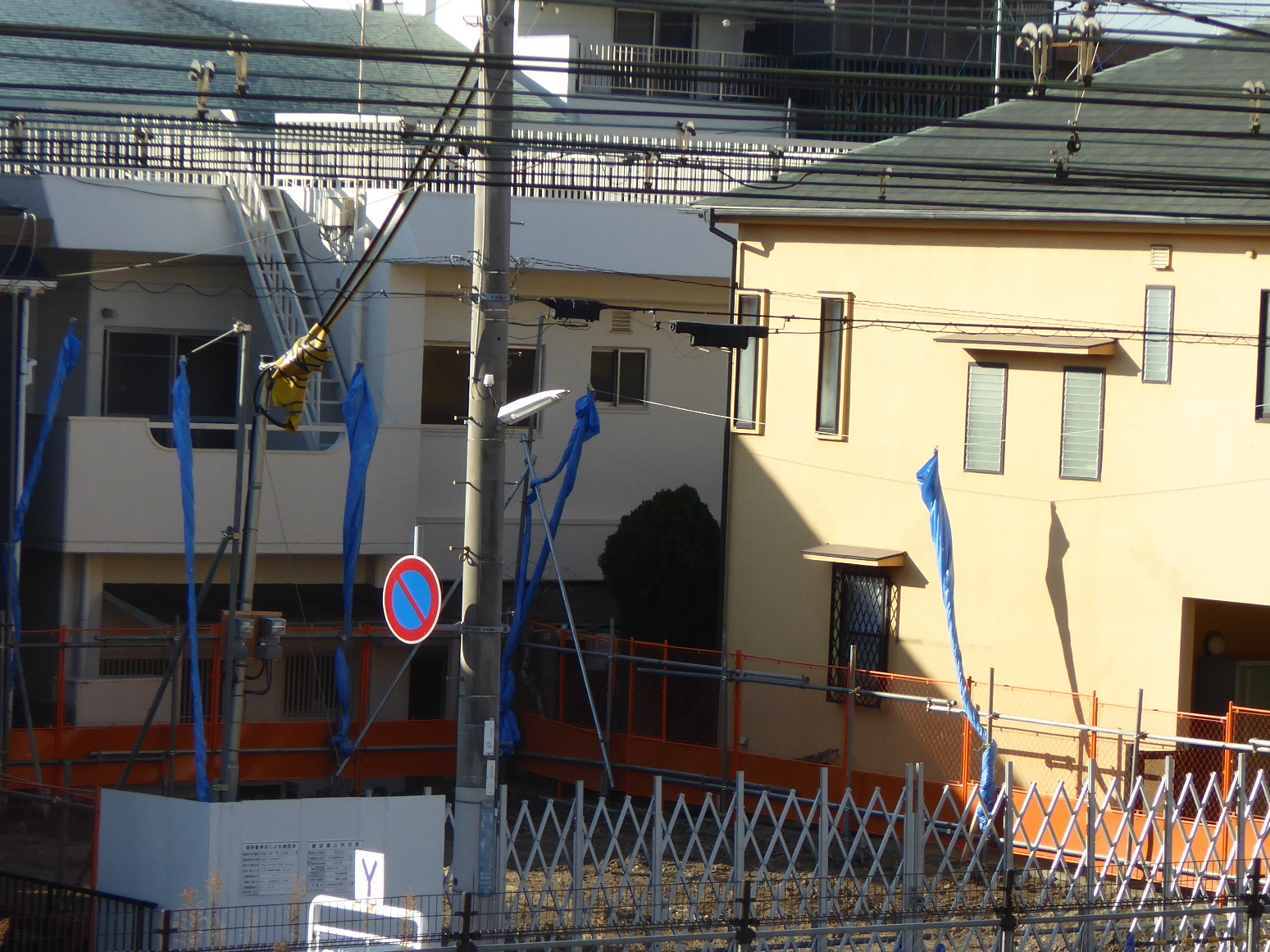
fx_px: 5942
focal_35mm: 162
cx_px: 617
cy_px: 554
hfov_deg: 12.2
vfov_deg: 9.2
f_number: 4.9
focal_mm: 16.1
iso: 100
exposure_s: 1/320
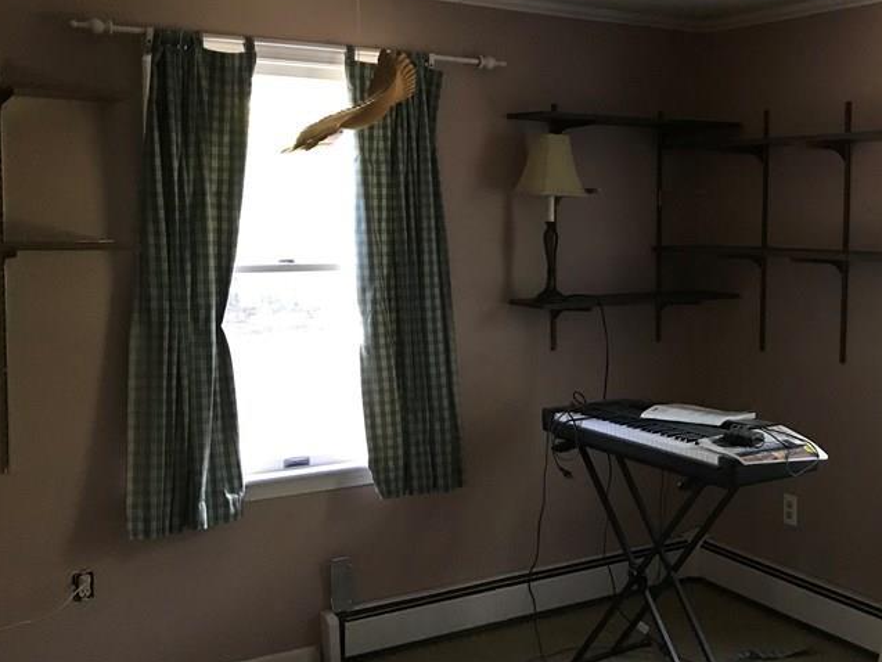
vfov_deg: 32.2
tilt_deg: -3.3
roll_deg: -1.0
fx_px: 1147
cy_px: 288
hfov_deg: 41.2
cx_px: 629
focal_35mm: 45
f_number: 1.8
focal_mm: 3.99
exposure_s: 1/15
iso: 100
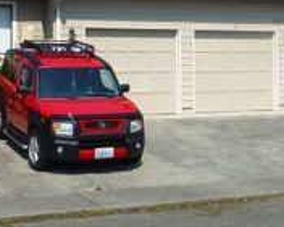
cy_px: 27
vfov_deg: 18.2
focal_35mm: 83
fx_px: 698
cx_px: 198
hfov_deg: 22.9
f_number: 4
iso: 100
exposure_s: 1/1300
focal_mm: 5.4
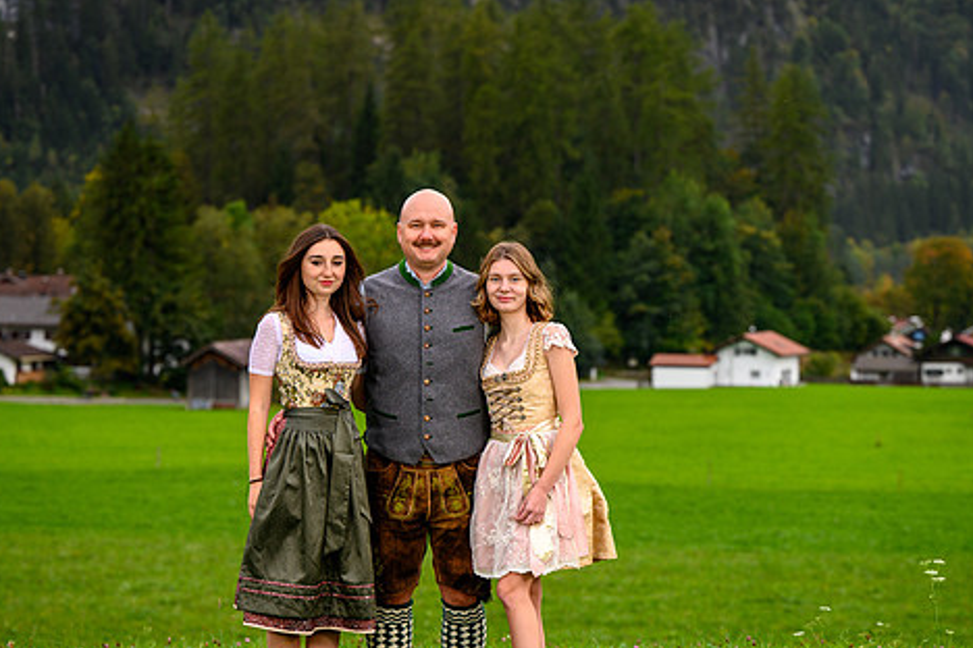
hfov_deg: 18.8
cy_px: 399
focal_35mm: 109
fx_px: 2946
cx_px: 505
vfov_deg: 12.6
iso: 200
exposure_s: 1/160
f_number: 3.5
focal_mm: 88
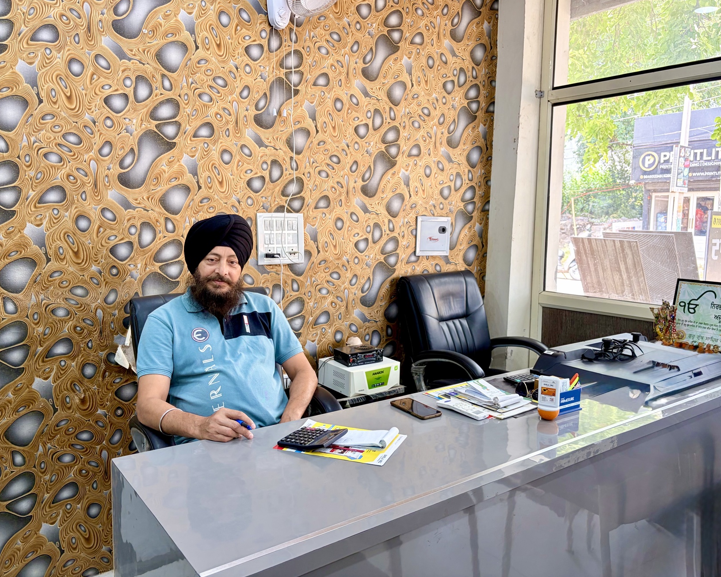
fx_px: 598
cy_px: 280
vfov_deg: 51.5
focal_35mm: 28
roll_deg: -0.3
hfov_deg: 62.2
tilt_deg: -6.0
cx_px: 371
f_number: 1.6
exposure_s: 1/100
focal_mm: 5.96
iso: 64
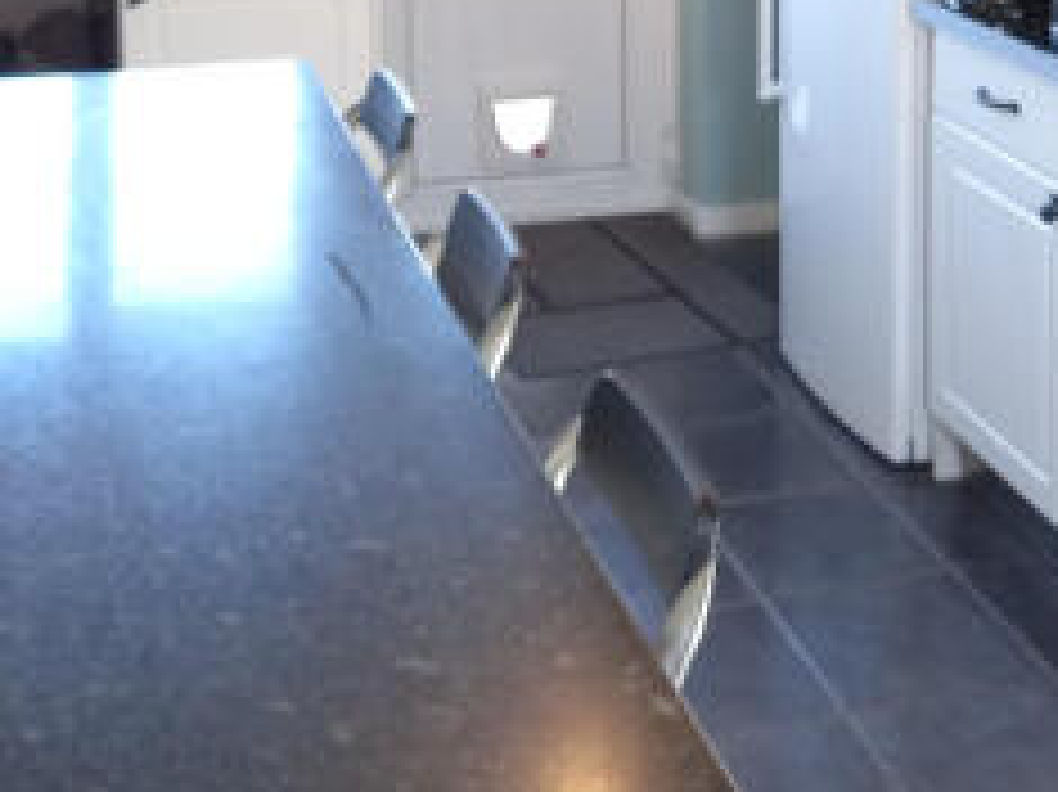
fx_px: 1894
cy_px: -83
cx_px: 592
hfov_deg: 31.2
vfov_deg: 22.3
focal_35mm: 62
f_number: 2
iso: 200
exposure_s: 1/50
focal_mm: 4.6
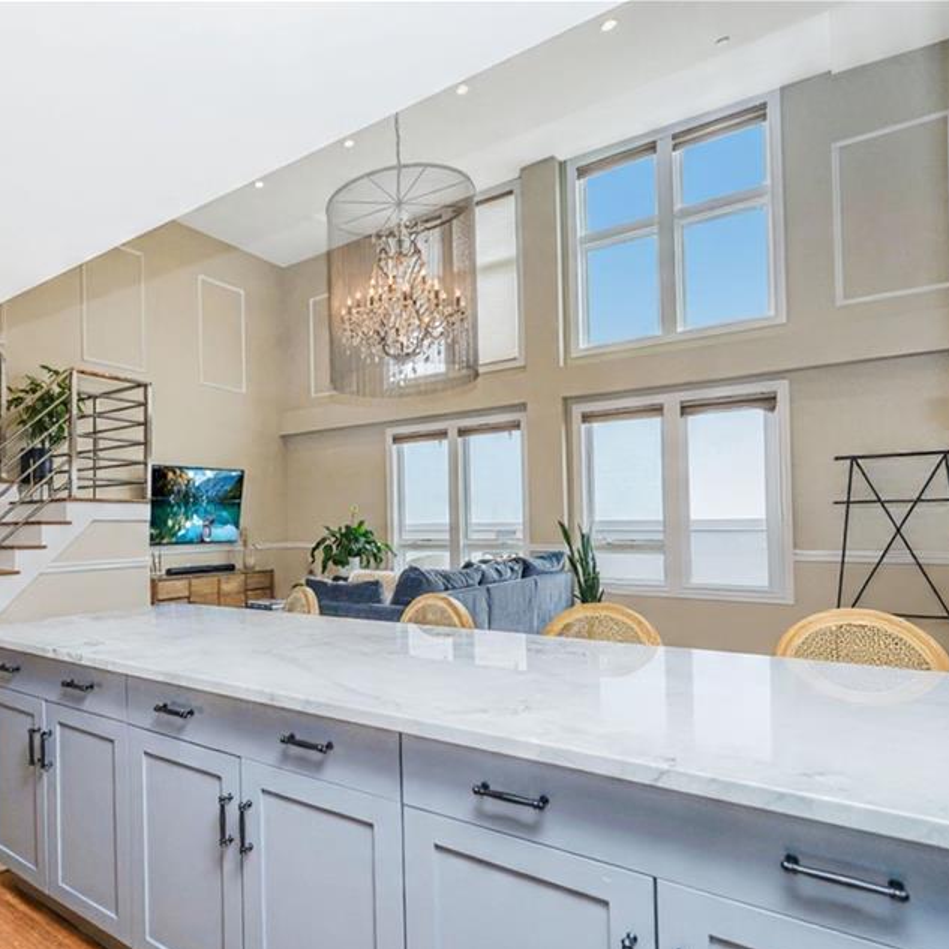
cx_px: 228
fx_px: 682
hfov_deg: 65.0
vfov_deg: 69.5
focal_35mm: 22
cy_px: 510
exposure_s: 1/50
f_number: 5
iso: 50
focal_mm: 16
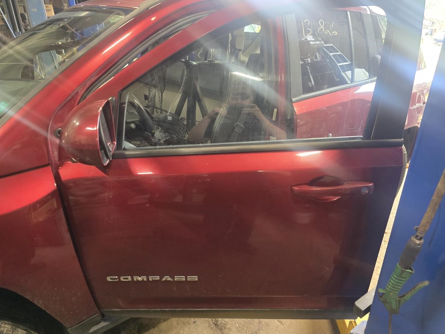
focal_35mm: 24
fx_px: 308
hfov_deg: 71.6
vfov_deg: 56.8
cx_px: 223
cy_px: 169
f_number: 1.7
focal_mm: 6.3
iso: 1000
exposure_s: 1/120
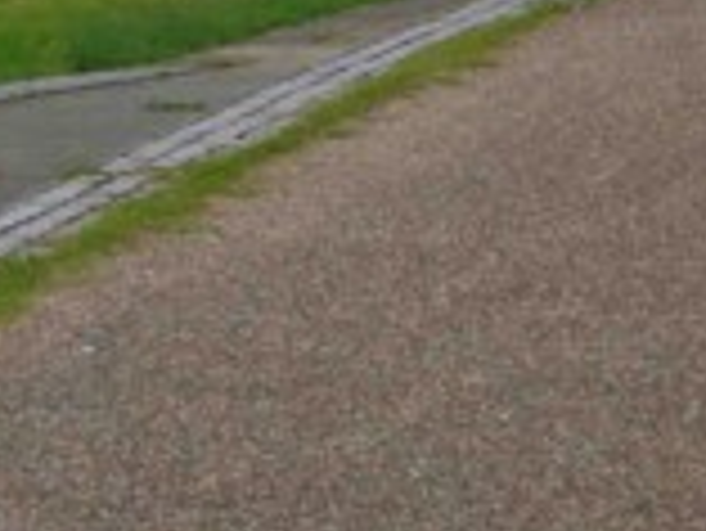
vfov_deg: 6.0
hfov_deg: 8.0
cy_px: -207
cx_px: 13
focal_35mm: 247
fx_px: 5041
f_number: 5.6
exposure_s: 1/100
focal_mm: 15.3
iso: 125
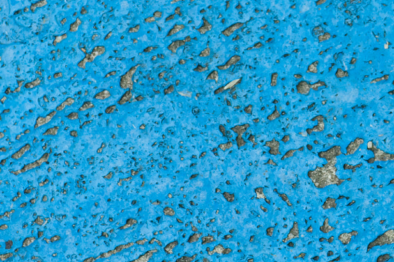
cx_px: 365
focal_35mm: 274
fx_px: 2992
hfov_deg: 7.5
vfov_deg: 5.0
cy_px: 289
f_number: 7.1
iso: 250
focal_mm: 55
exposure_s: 1/200
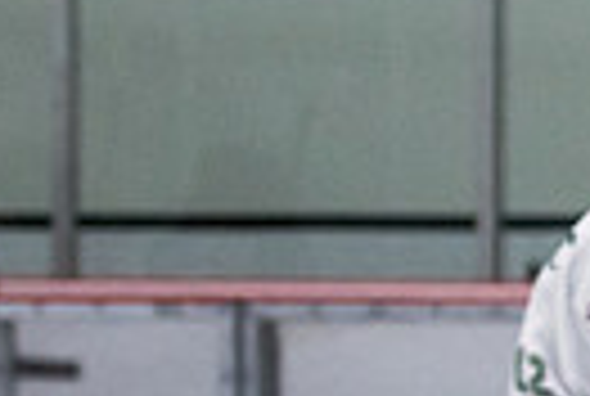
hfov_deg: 2.9
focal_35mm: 702
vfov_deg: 2.0
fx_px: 11531
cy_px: 665
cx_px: 1378
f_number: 2.8
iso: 1400
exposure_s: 1/640
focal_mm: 90
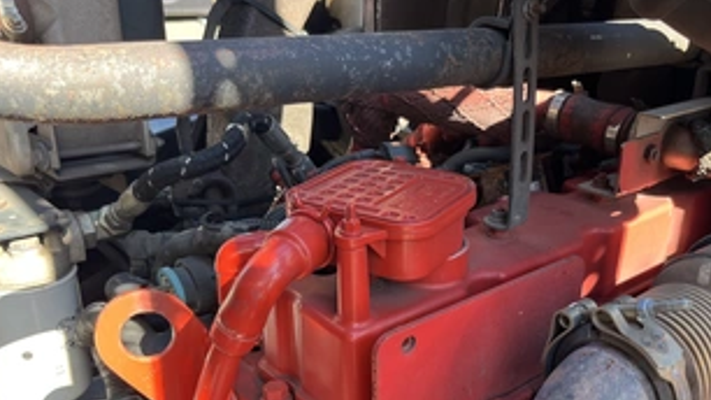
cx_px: 434
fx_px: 697
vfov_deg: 31.1
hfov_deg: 53.5
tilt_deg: -27.7
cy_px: 323
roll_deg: -4.5
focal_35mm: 37
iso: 64
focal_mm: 5.1
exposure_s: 1/150
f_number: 1.6
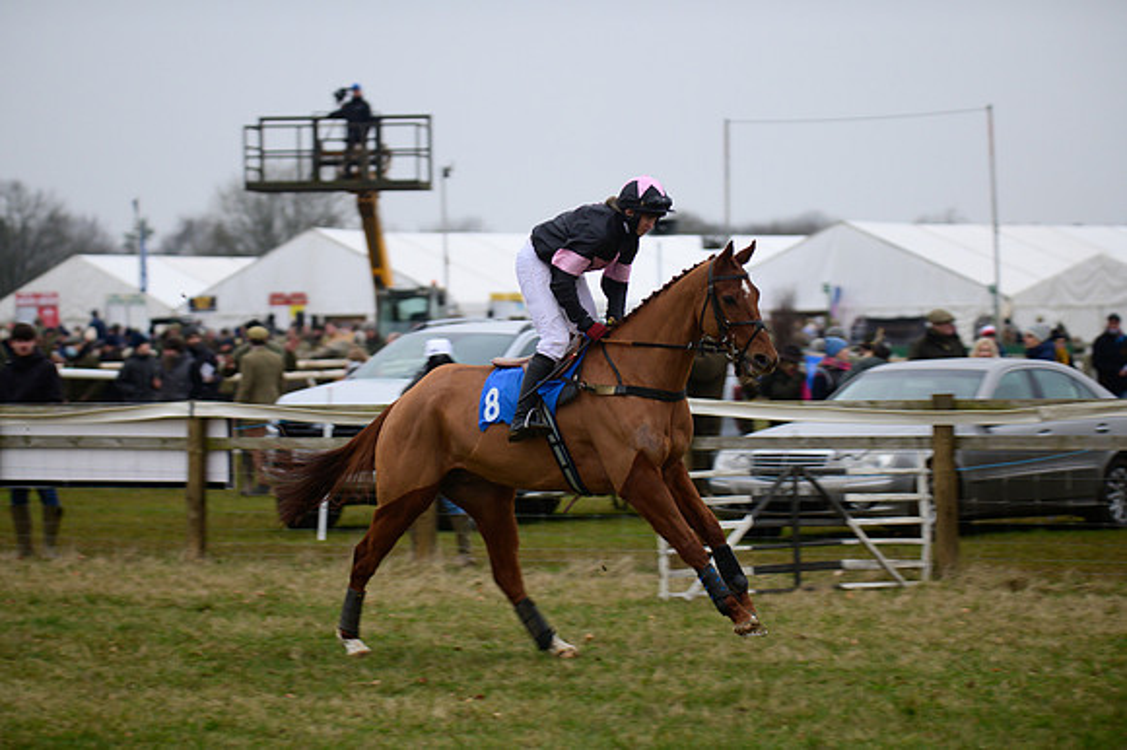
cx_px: 564
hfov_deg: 14.7
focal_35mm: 140
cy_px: 375
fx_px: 4380
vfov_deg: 9.8
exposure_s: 1/250
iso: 1250
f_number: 4
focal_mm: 140
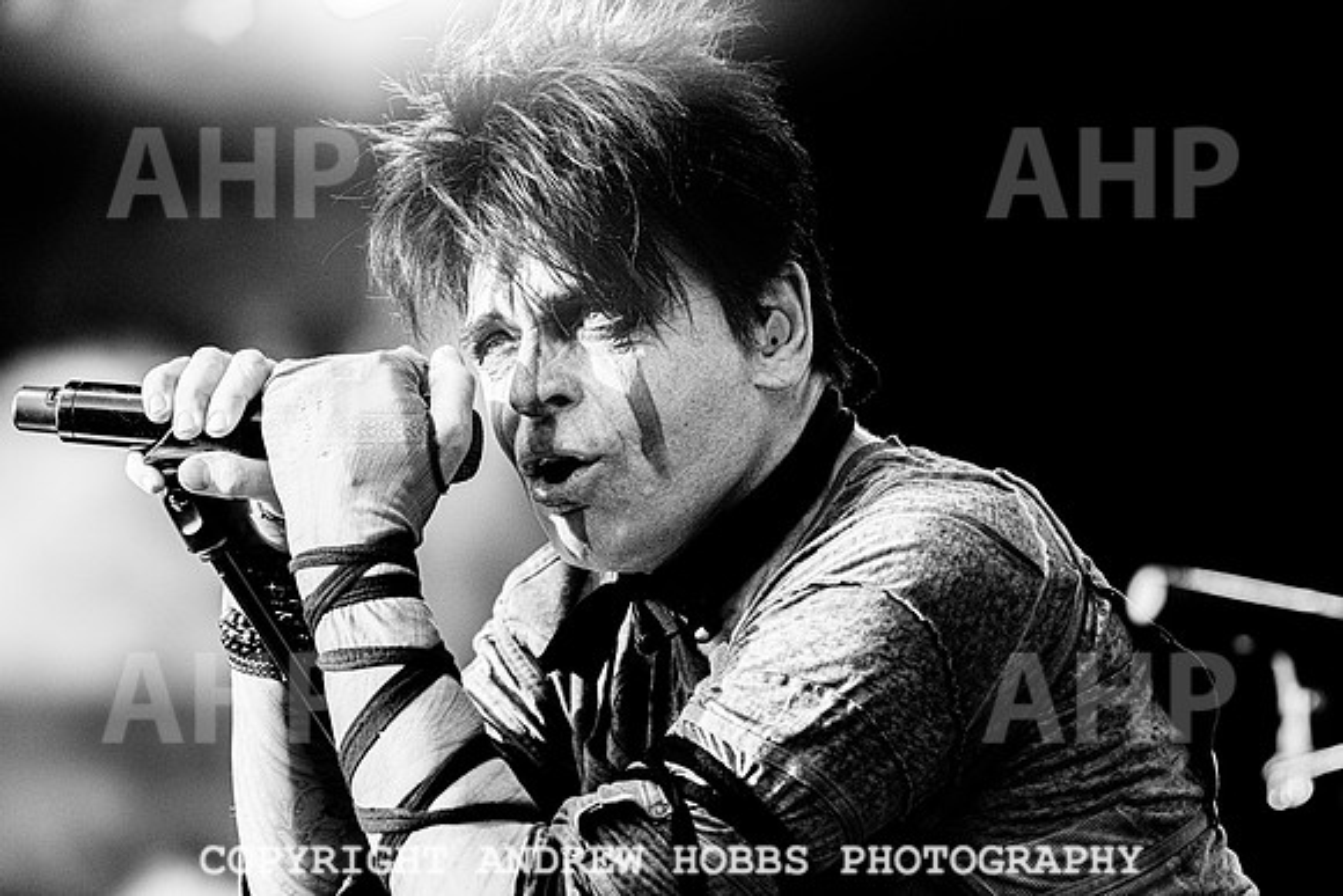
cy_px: 448
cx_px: 672
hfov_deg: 10.3
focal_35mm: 200
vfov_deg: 6.9
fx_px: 7463
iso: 800
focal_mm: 200
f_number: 4.5
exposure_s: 1/2500
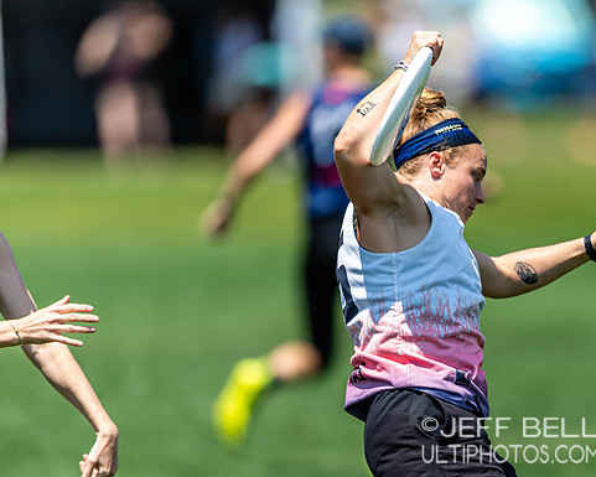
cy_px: 315
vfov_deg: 2.4
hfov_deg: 3.0
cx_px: 492
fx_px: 11468
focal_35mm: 650
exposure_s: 1/2000
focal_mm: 400
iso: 100
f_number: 2.8
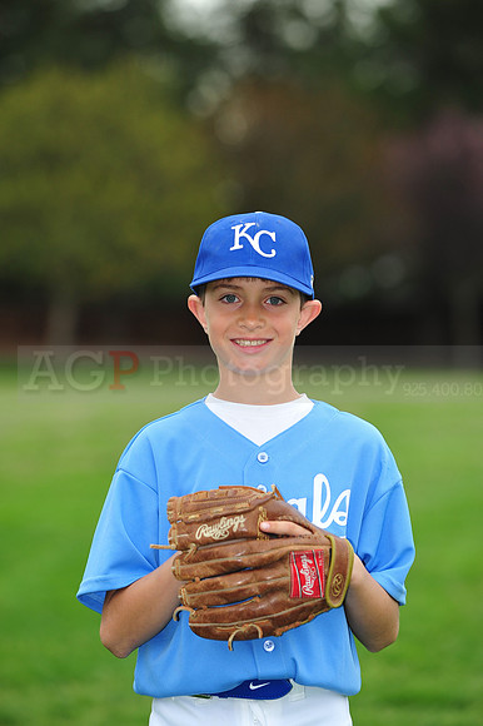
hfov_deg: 6.9
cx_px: 242
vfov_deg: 10.3
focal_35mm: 200
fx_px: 4029
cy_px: 363
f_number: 5
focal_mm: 200
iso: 400
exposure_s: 1/640
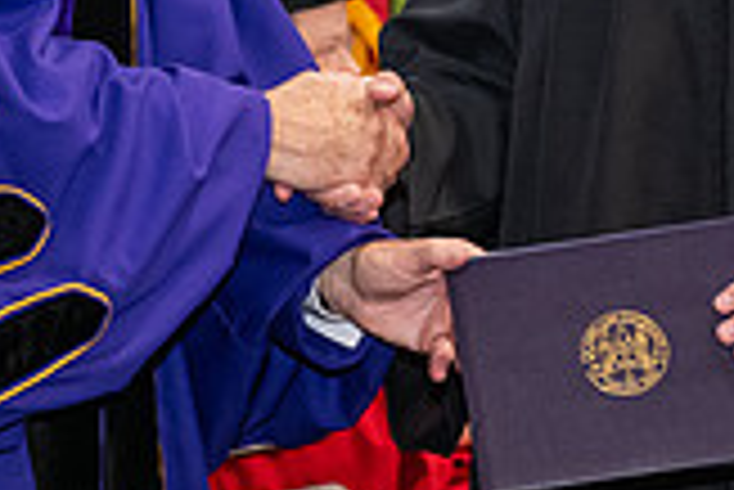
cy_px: -16
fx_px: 5081
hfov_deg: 8.3
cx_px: 212
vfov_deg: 5.5
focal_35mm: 249
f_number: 5
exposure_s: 1/125
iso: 2500
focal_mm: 70
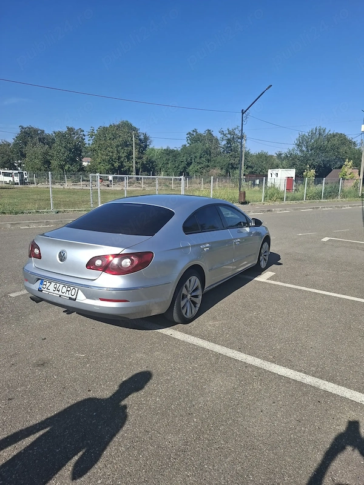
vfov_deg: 73.9
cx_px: 182
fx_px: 322
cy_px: 242
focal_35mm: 23
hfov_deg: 58.9
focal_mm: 5.54
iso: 50
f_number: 1.8
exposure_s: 1/1292
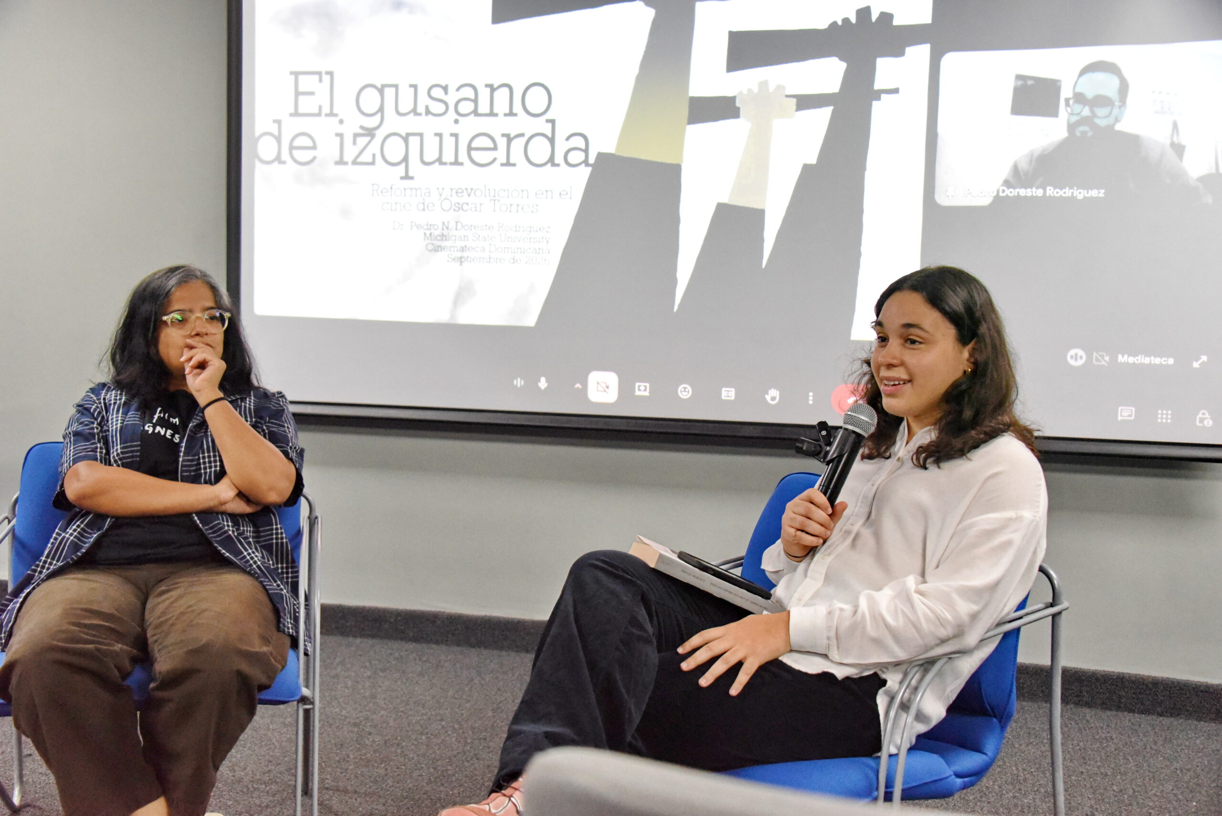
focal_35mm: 42
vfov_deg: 31.9
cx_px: 611
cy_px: 408
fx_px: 1426
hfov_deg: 46.4
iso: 9000
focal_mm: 42
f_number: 5.6
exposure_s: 1/350
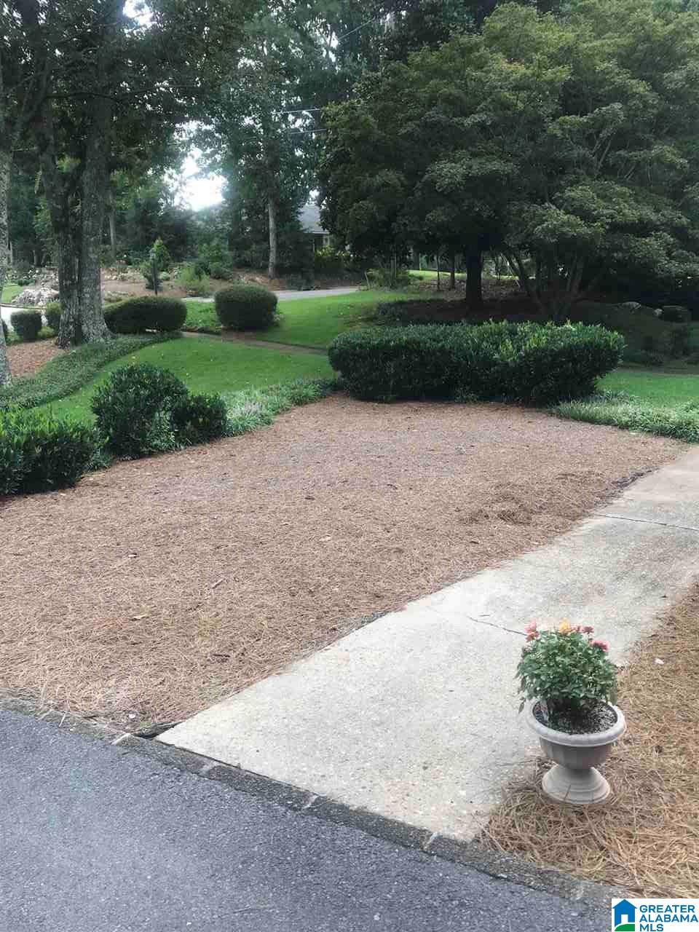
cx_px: 350
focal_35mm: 28
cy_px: 466
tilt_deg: -10.5
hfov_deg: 49.7
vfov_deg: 63.4
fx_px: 754
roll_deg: +1.6
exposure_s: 1/435
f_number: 1.8
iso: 20
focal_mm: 3.99
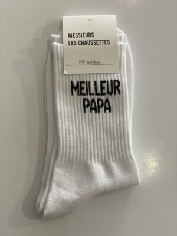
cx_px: 88
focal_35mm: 52
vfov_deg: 36.8
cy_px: 118
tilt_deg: -80.1
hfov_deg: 28.0
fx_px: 355
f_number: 2
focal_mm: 6
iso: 250
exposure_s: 1/100
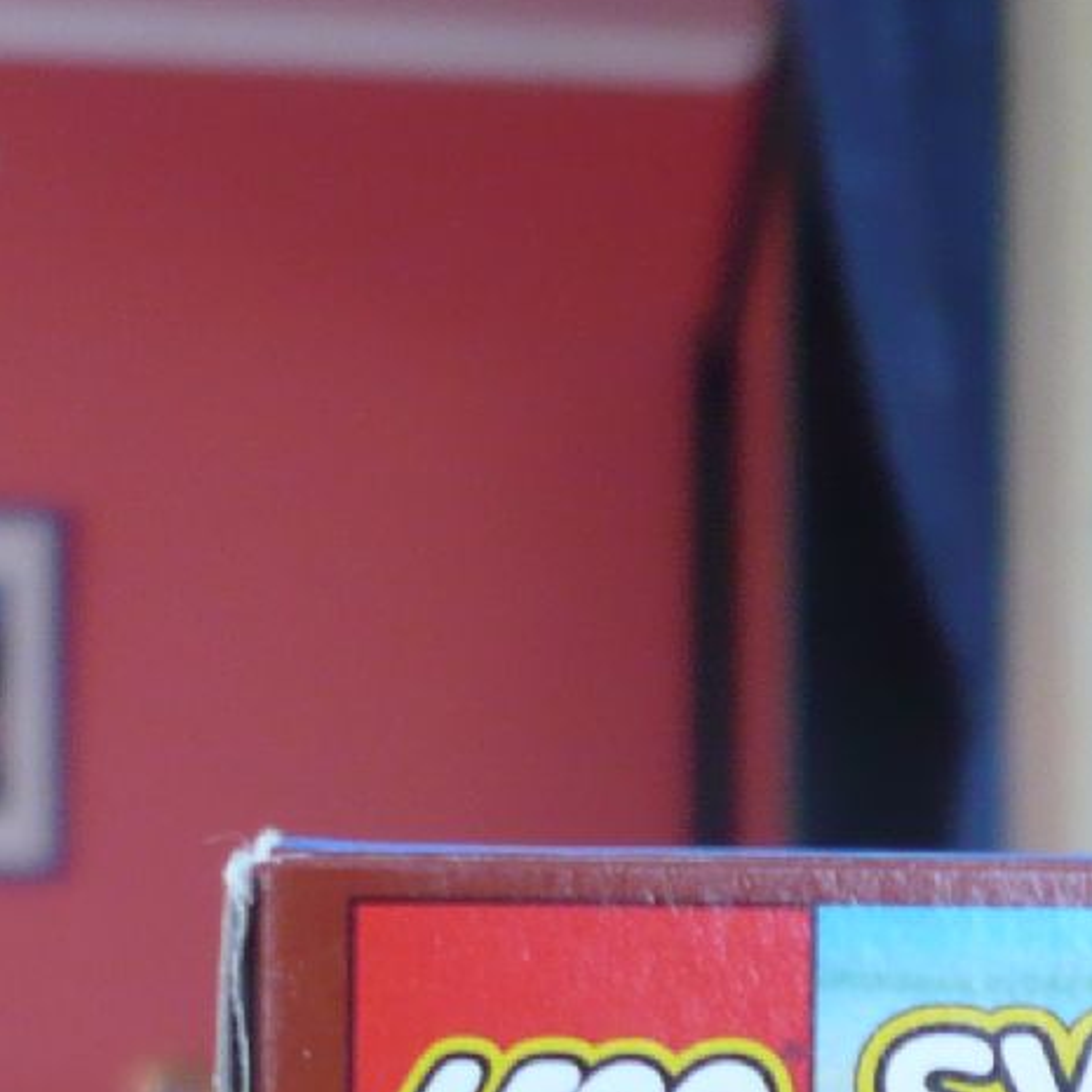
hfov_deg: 13.1
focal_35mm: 131
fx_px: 4675
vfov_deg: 12.8
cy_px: 1494
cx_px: 1220
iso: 100
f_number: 2.8
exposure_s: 1/25
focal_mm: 5.8
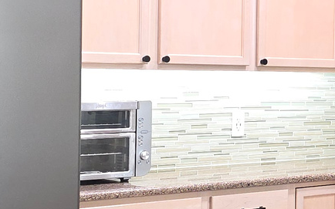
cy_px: 72
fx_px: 1050
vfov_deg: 11.4
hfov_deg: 17.6
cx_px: 357
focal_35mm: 115
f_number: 1.7
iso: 100
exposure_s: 1/24
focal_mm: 6.3
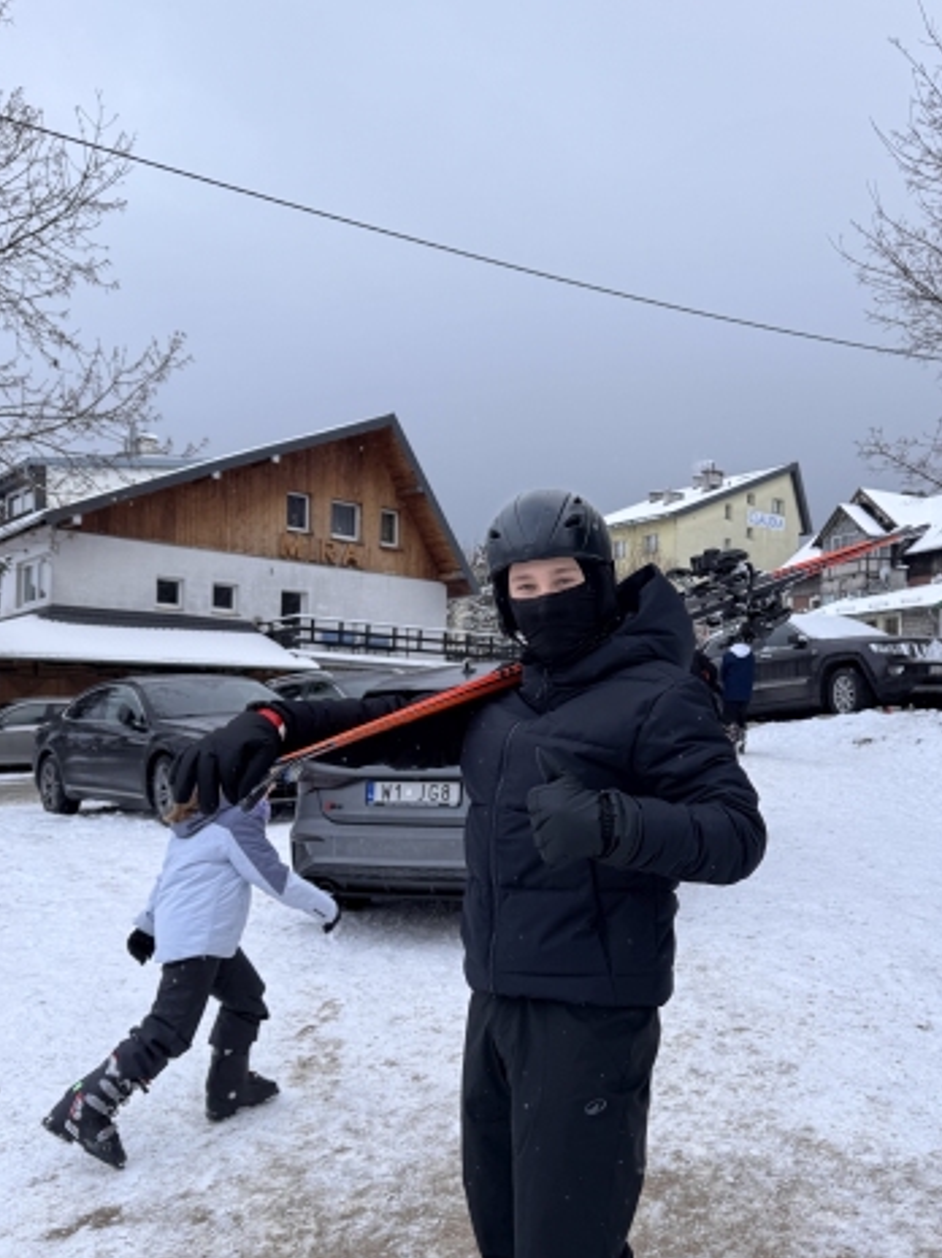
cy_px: 725
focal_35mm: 31
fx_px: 1126
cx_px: 533
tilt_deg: +0.7
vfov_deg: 58.1
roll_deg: -1.7
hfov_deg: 45.3
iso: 80
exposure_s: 1/888
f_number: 1.78
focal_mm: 6.76
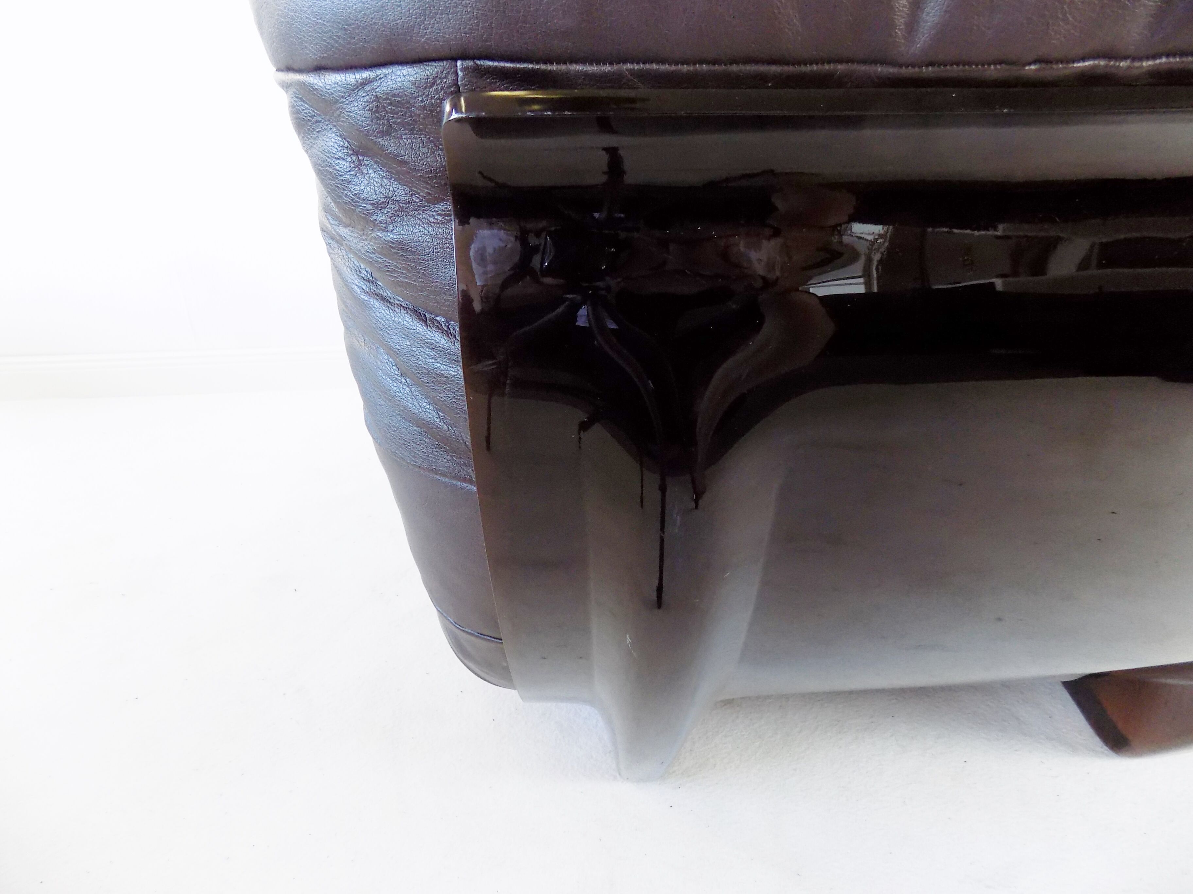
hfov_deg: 73.9
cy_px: 447
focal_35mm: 23
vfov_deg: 58.9
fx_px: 793
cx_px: 596
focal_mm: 4
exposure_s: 1/30
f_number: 3.1
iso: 250
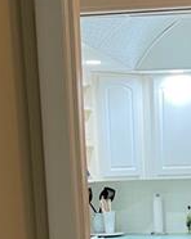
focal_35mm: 105
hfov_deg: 14.5
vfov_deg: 17.4
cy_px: 294
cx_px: 173
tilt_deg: -9.8
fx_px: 744
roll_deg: +1.0
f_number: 1.5
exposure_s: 1/60
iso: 80
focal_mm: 5.7
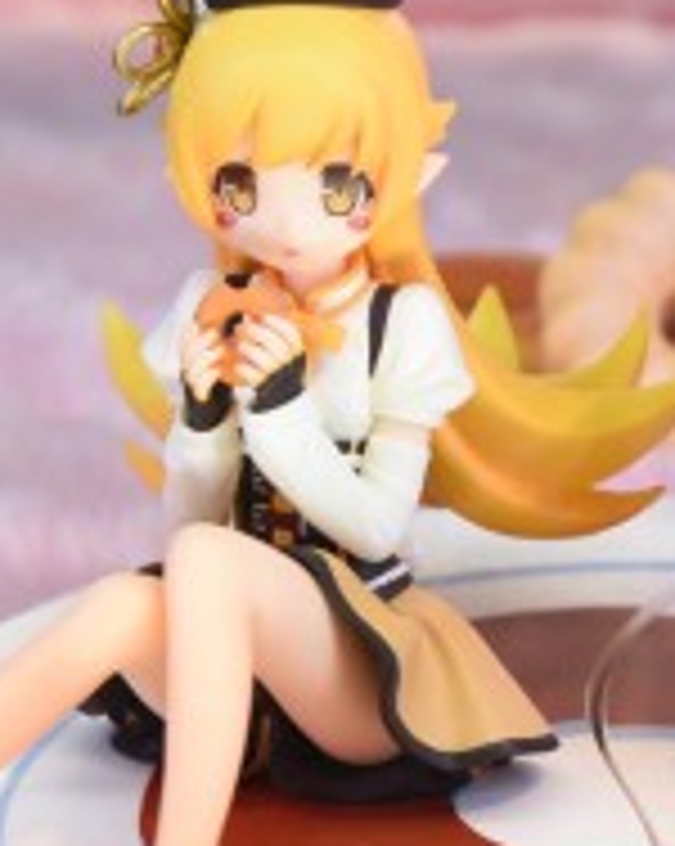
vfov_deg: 10.8
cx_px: 630
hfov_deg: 8.6
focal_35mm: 179
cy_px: 488
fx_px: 4477
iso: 1000
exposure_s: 1/60
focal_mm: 70
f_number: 7.1
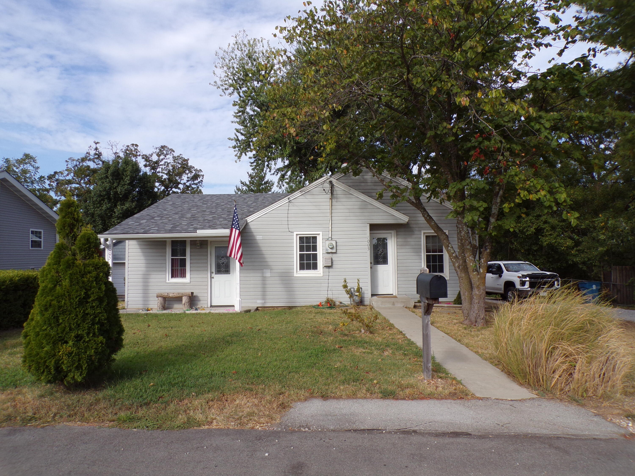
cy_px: 238
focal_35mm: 24
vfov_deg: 56.8
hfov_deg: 71.6
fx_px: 440
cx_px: 318
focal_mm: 4.3
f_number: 5.8
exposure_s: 1/280
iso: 80
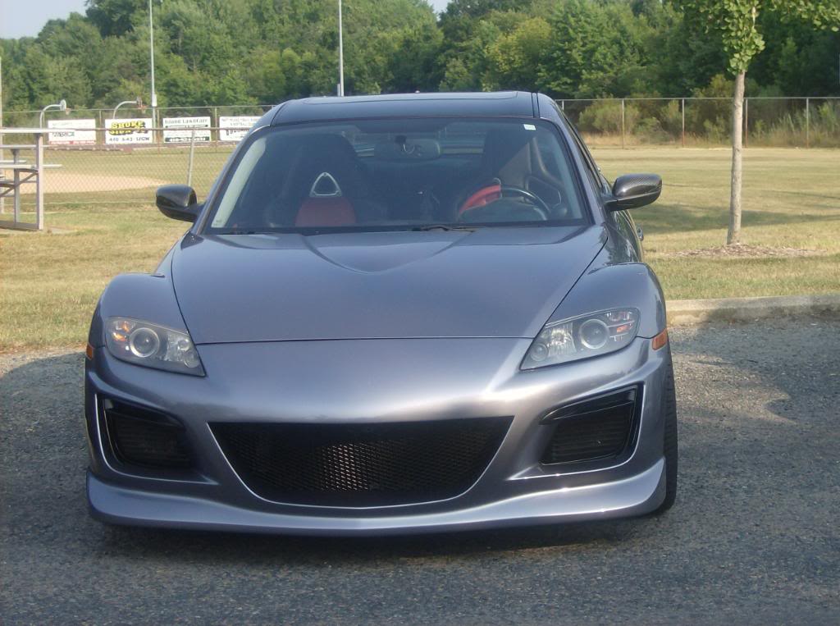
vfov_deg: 17.3
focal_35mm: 85
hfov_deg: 23.1
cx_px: 420
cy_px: 313
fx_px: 2058
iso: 100
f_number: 4.2
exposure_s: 1/460
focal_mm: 14.1
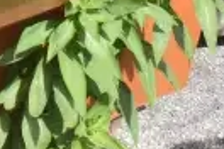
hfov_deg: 9.5
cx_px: -54
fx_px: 1333
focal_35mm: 214
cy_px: -170
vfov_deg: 6.2
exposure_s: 1/2000
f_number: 22
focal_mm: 31
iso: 6400
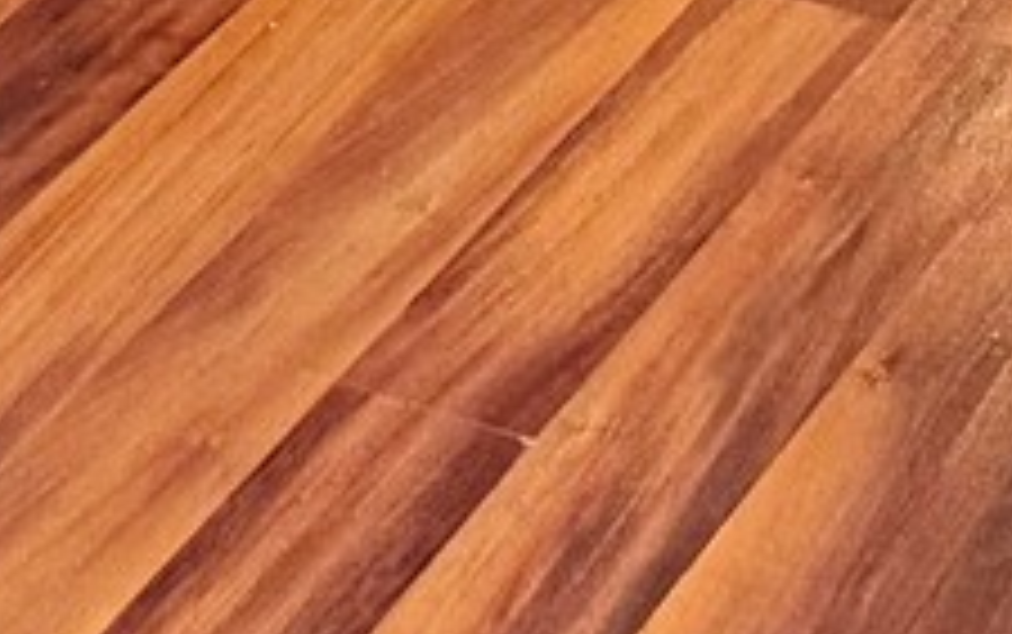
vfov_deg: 6.0
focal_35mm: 181
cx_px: 1228
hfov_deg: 11.3
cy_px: -2028
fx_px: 4996
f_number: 1.78
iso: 400
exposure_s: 1/60
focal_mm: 6.76
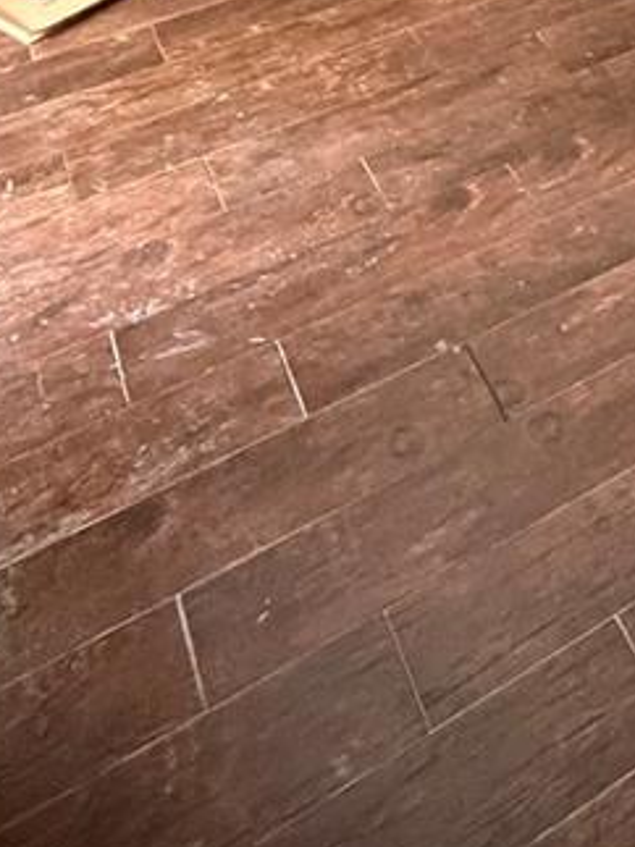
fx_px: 1273
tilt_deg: -23.1
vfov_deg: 30.8
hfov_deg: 25.2
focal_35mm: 52
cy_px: -186
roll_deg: +1.7
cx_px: 766
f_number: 2.2
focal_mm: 2.22
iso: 1250
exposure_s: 1/60
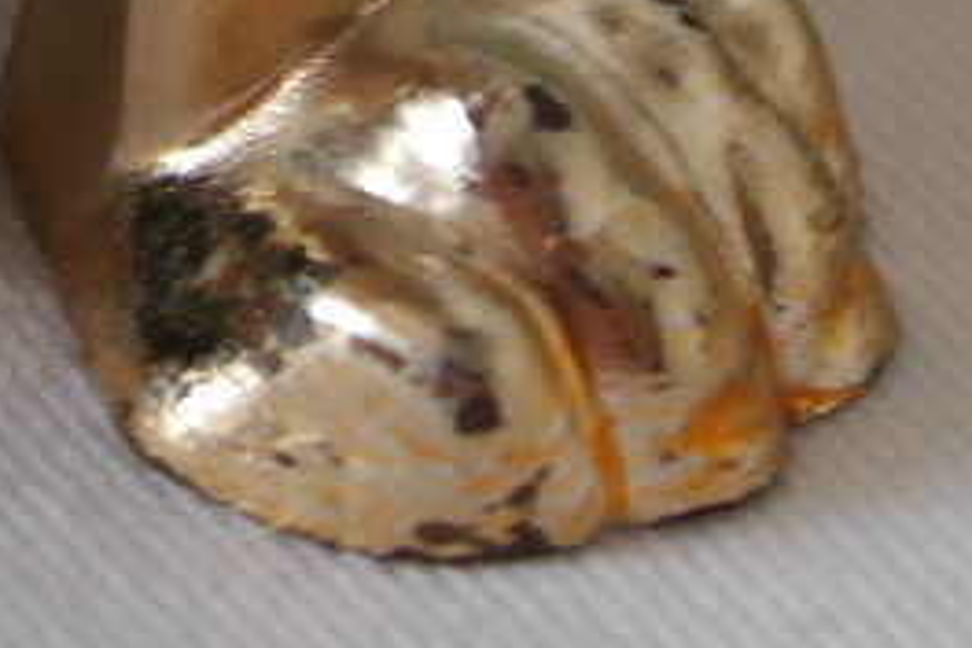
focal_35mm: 380
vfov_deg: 3.5
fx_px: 10259
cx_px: -784
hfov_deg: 5.3
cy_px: -1399
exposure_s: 1/50
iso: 400
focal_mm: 38
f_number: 5.6
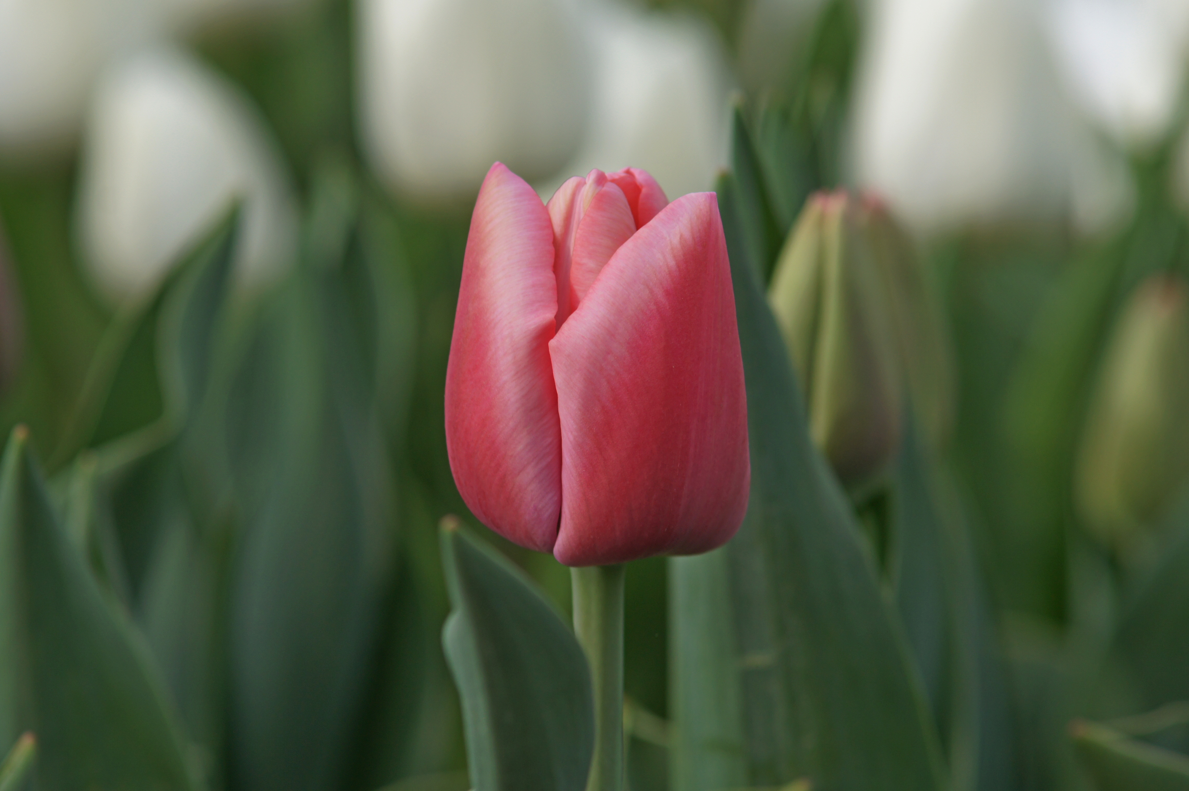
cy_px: 396
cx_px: 594
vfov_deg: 7.0
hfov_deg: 10.6
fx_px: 6436
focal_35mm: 195
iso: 200
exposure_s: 1/320
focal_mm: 130
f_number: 5.6
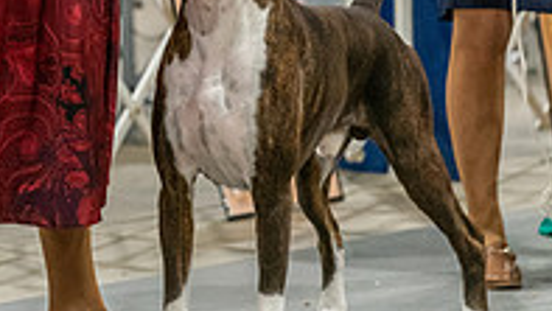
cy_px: -177
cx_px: 168
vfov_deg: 2.7
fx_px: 6677
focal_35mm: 456
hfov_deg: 4.7
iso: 6400
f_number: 3.5
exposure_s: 1/250
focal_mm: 191
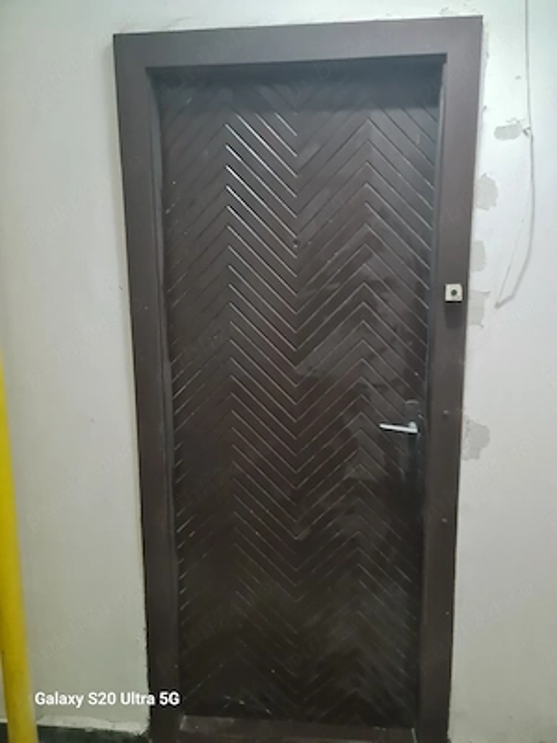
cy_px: 372
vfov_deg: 69.4
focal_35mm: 25
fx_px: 536
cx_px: 278
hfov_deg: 54.9
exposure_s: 1/50
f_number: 1.8
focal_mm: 7
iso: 1250
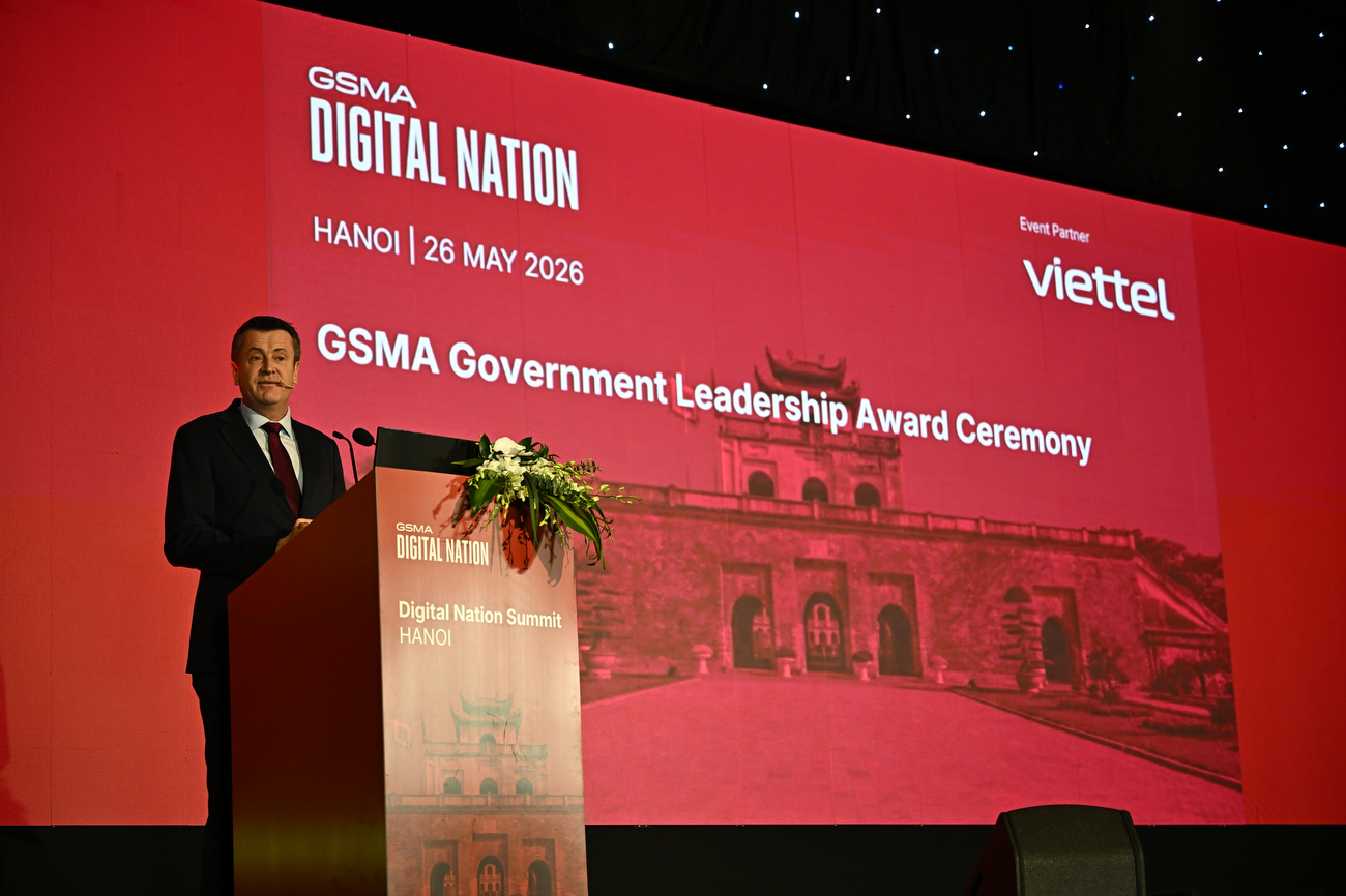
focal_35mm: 70
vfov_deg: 19.4
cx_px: 673
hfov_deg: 28.9
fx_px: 2616
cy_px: 448
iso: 400
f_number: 2.8
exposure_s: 1/160
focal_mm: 70
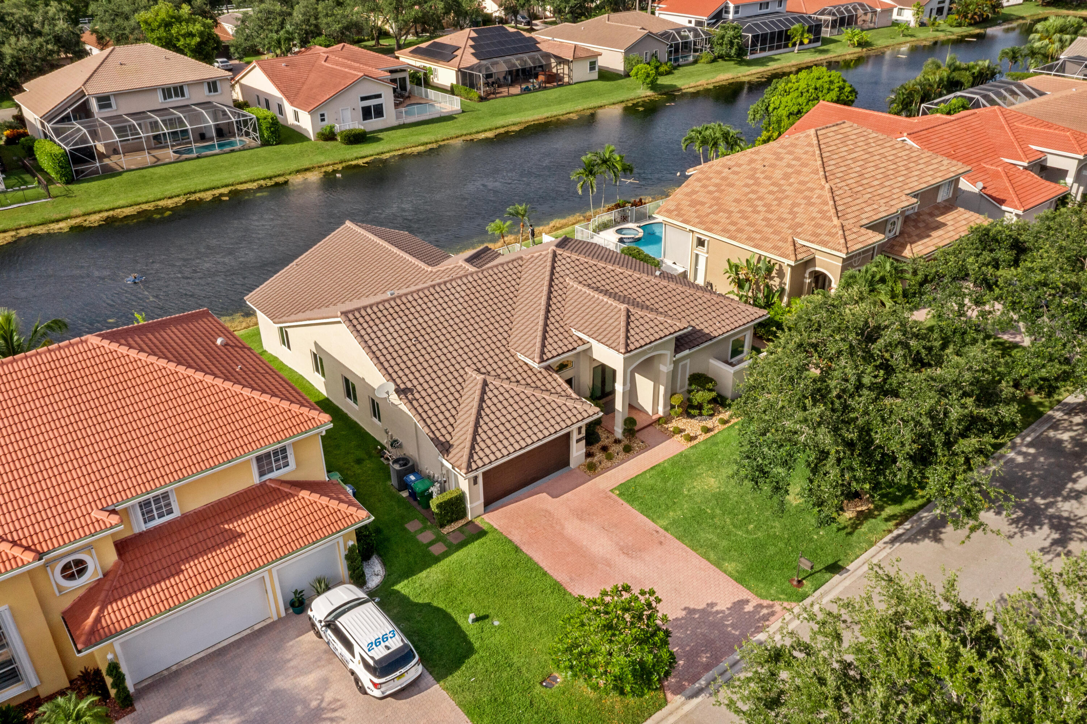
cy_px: 362
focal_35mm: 28
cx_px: 544
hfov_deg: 65.5
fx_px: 845
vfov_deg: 46.4
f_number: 10
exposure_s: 1/320
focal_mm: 10.26
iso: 400
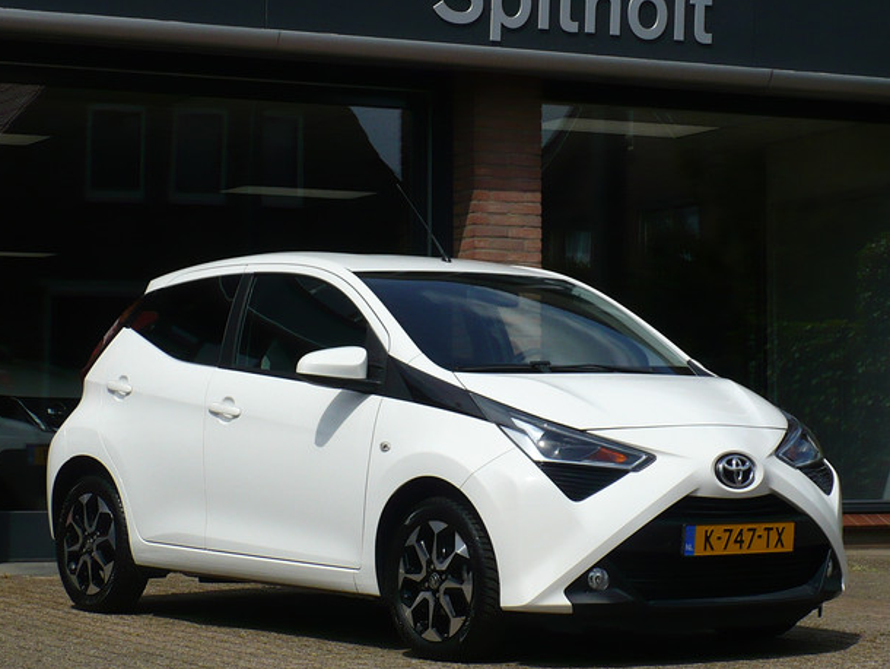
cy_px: 326
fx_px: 2778
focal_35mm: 108
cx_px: 458
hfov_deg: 18.2
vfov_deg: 13.7
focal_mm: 11.4
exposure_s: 1/250
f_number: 9
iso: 100
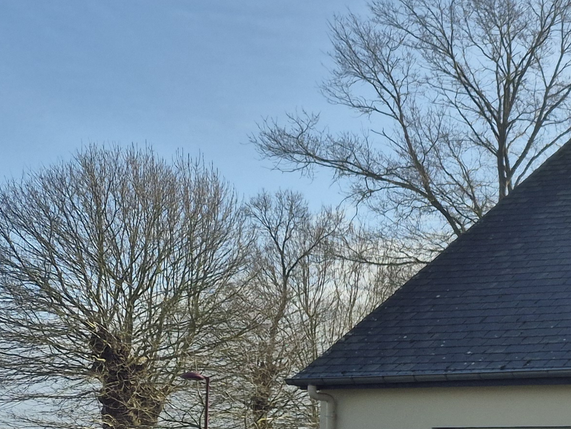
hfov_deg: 20.9
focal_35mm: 78
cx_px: 878
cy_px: 445
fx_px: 1287
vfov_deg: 18.3
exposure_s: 1/4336
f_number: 1.8
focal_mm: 5.4
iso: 25
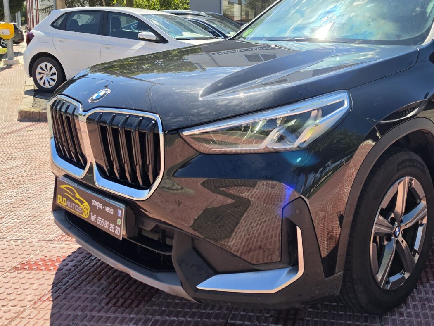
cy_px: 98
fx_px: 439
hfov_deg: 50.8
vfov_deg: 40.0
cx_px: 316
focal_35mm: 35
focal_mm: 6.5
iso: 64
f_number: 1.4
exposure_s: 1/3889
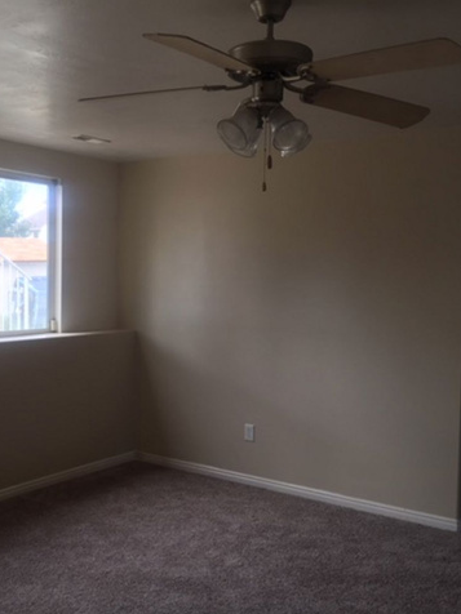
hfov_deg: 36.5
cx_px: 160
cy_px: 308
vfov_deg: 47.9
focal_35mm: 39
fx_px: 693
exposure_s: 1/60
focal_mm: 4.15
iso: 32
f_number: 2.2
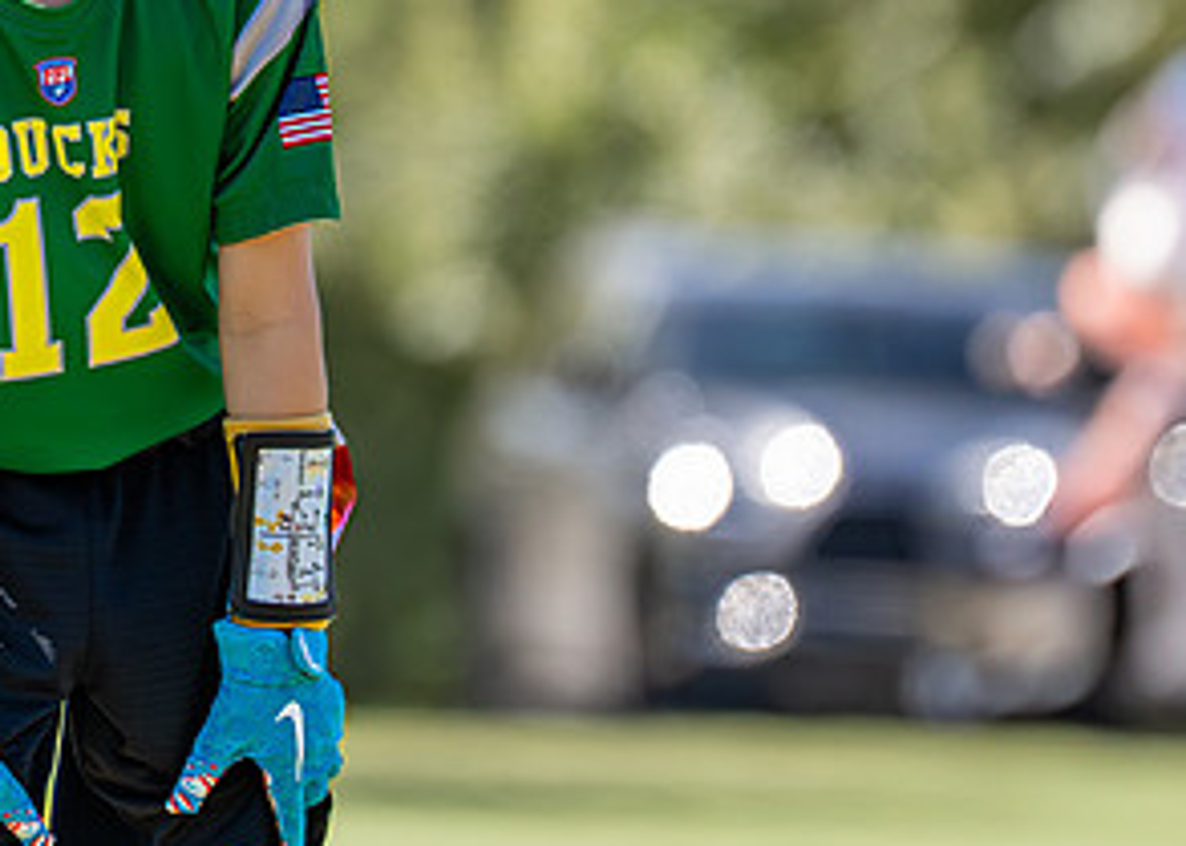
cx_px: 157
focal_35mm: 704
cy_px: 40
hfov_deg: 2.9
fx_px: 23702
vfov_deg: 2.0
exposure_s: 1/2500
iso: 200
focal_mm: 200
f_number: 2.8
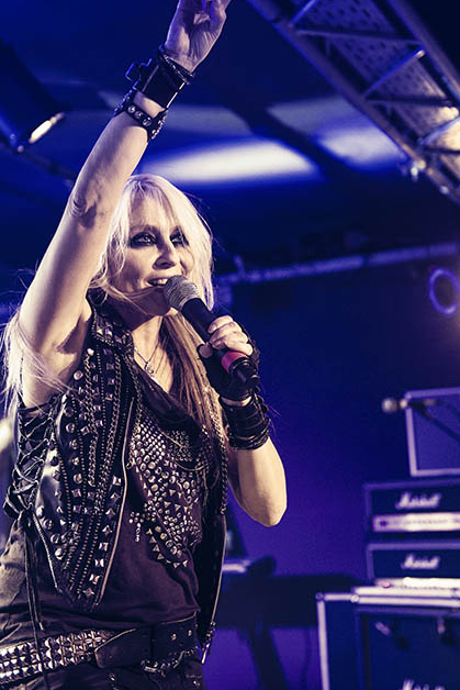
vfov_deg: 36.2
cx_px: 228
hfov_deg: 24.6
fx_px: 1054
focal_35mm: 55
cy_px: 322
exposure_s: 1/160
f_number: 2.8
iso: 1000
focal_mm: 48
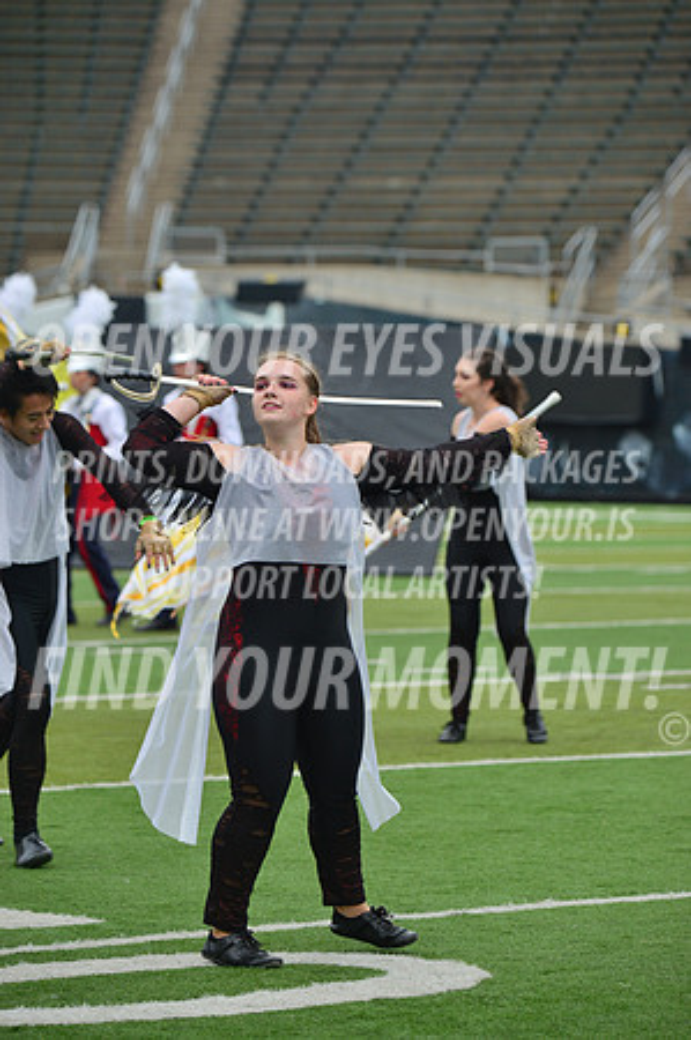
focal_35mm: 195
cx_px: 346
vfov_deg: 10.6
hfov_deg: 7.0
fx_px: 5627
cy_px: 520
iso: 200
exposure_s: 1/1000
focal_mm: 195
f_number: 5.6
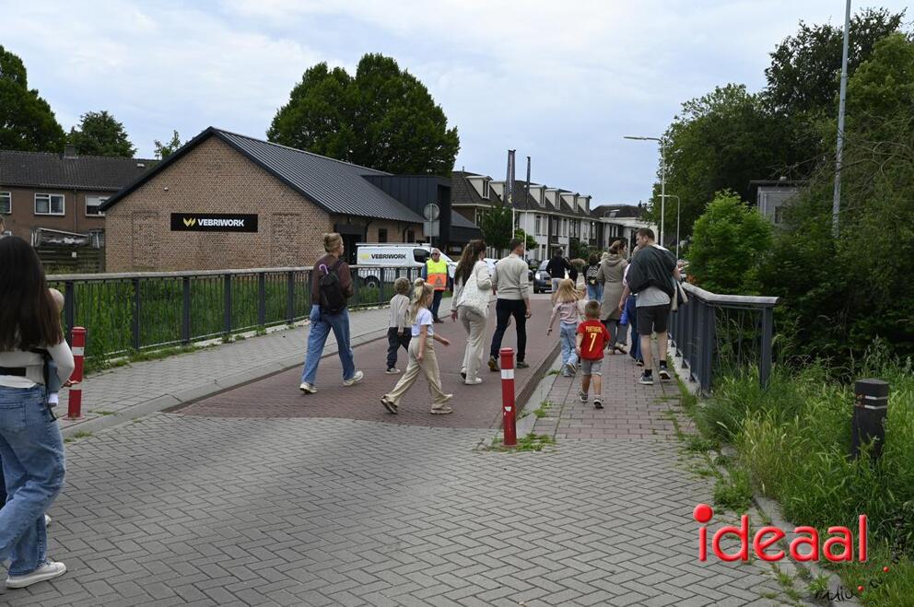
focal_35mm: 36
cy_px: 304
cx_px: 457
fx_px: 913
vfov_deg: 36.8
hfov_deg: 53.2
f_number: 5.6
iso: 180
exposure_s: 1/250
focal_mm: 36
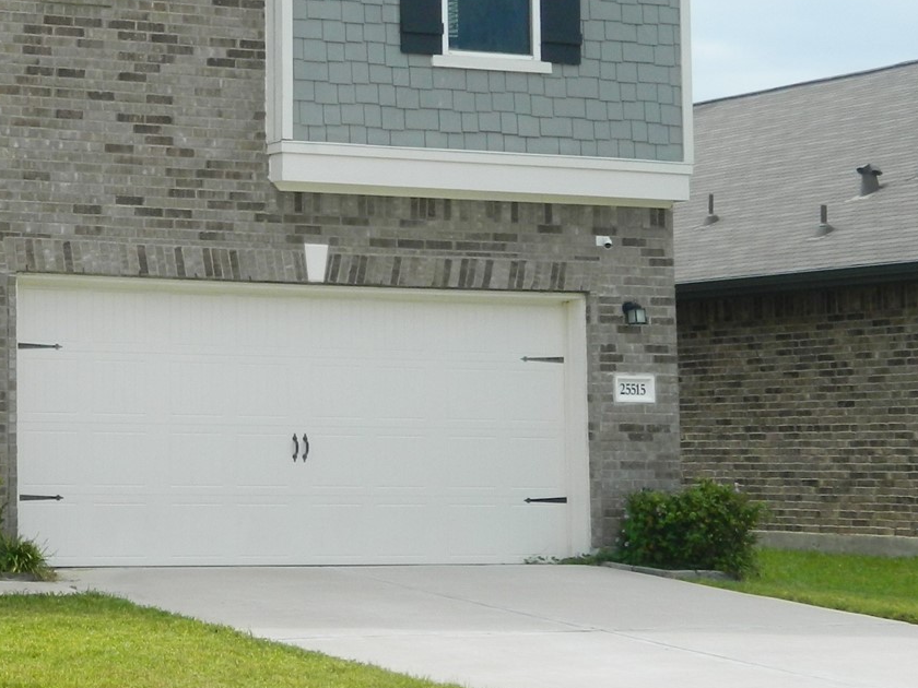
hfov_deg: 18.7
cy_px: 215
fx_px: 2652
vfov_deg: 14.8
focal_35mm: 100
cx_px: -133
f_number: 3.5
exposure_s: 1/800
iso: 80
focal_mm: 7.3
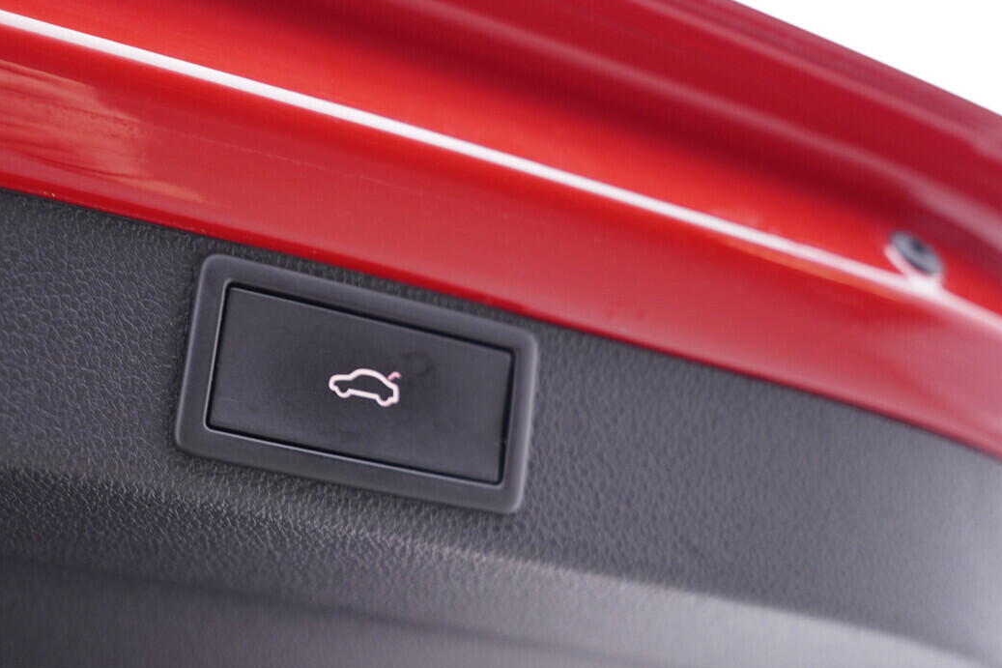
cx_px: 324
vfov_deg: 26.9
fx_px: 1391
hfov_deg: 39.1
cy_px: 387
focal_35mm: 50
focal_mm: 24
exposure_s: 1/40
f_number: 2.8
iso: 320
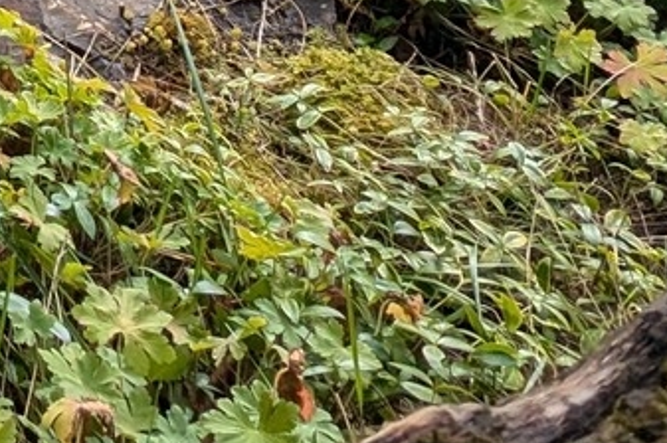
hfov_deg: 21.0
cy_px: -590
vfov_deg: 13.3
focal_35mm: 79
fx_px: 1462
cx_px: -388
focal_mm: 2.35
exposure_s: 1/939
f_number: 2.2
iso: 105
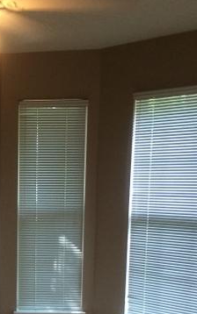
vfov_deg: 28.2
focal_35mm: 71
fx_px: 609
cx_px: -45
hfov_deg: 17.4
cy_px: 263
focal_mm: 4.12
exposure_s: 1/30
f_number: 2.2
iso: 160
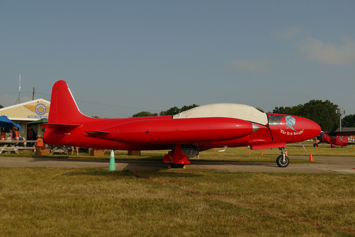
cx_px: 178
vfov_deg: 35.1
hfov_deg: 50.7
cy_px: 118
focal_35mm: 38
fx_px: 375
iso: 125
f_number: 3.1
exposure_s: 1/4000
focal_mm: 13.7
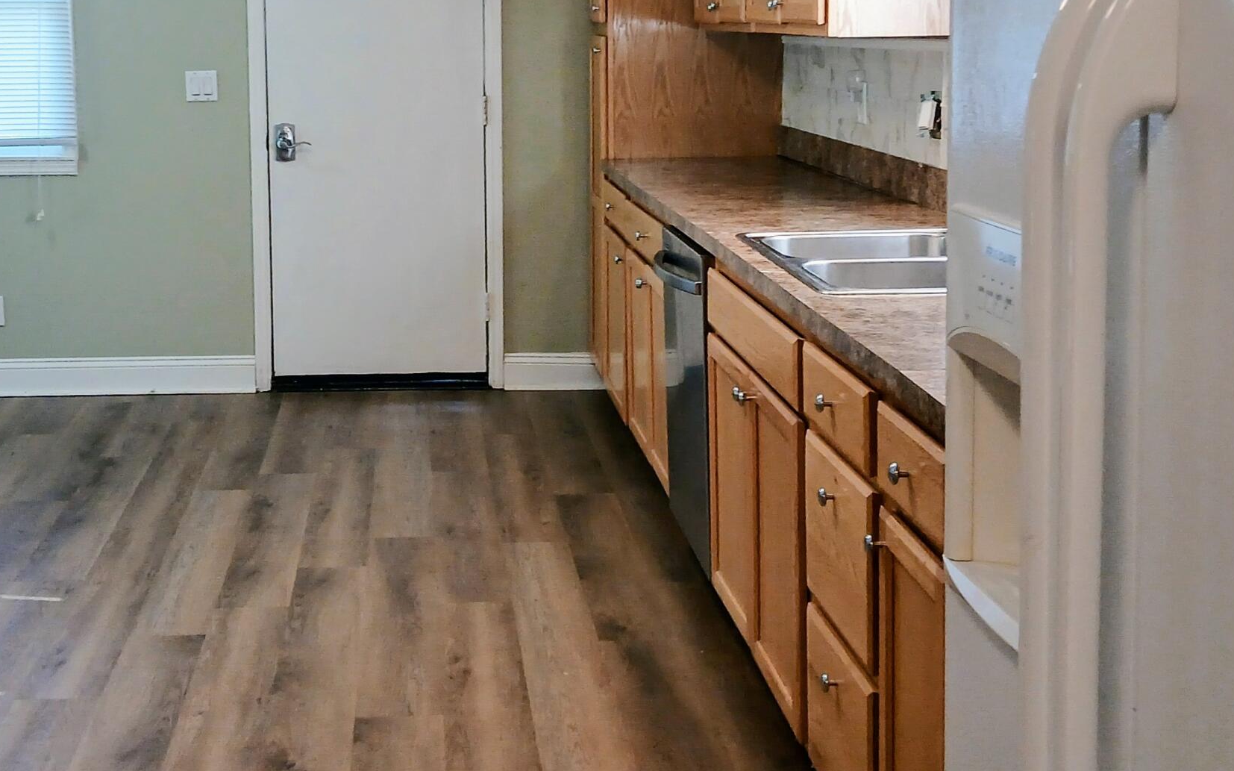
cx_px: 429
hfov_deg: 39.9
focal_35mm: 50
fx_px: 1681
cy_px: 190
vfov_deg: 25.5
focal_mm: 3.98
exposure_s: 1/60
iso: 160
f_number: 1.8
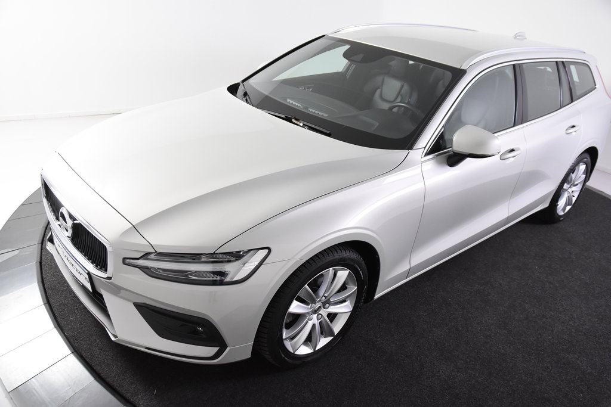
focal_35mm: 30
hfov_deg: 61.9
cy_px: 204
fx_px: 509
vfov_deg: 43.6
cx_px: 306
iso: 1600
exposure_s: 1/60
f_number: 4
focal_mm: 20
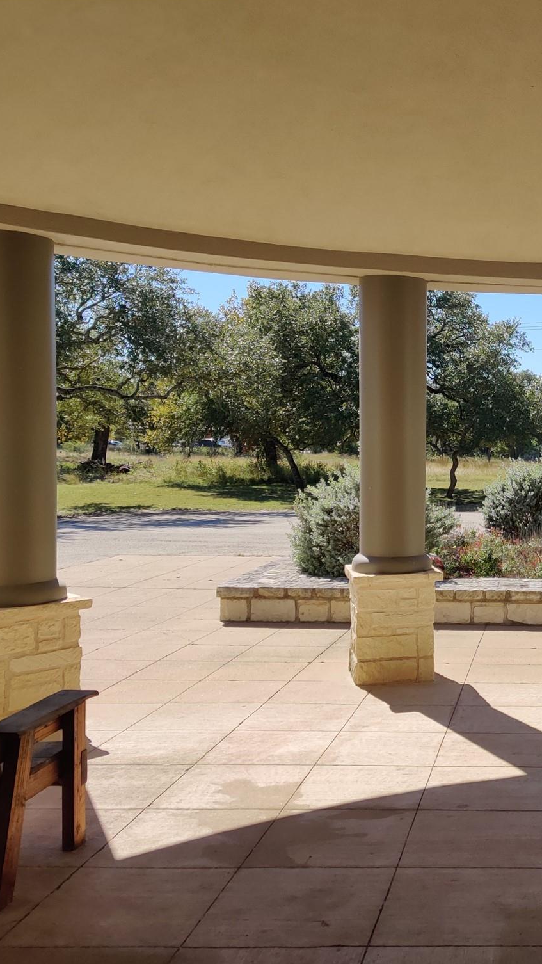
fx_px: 1022
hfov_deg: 27.5
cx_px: 577
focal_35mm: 40
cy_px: 485
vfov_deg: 50.5
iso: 125
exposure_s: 1/2261
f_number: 1.65
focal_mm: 4.75
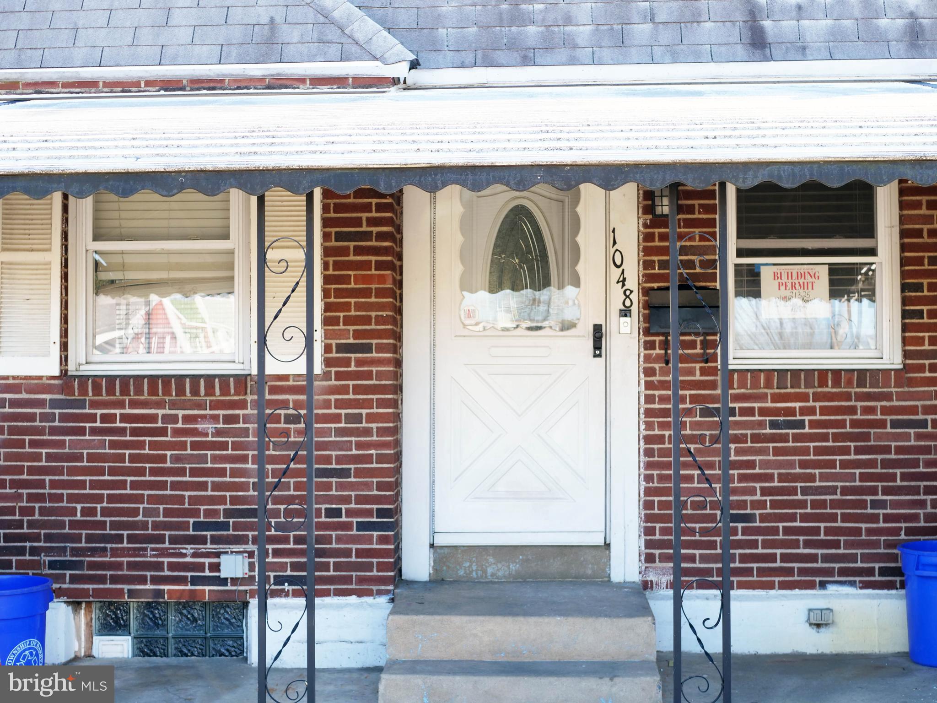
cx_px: 468
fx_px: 1353
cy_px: 352
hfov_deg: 38.2
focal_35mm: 50
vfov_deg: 29.1
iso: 200
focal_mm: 25
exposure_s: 1/320
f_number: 3.2
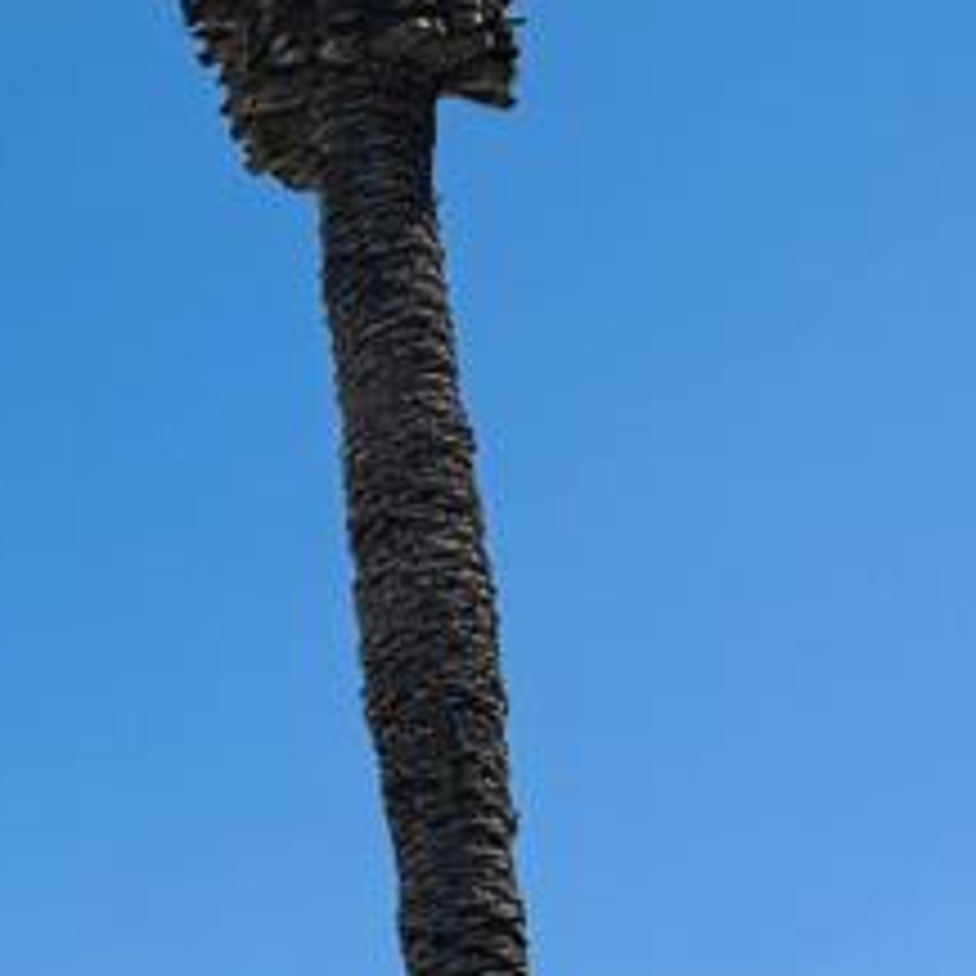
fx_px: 3190
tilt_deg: +10.9
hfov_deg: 13.4
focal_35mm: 100
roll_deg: +1.6
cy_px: 1538
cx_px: -1291
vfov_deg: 15.7
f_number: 1.78
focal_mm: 6.76
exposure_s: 1/4950
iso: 80
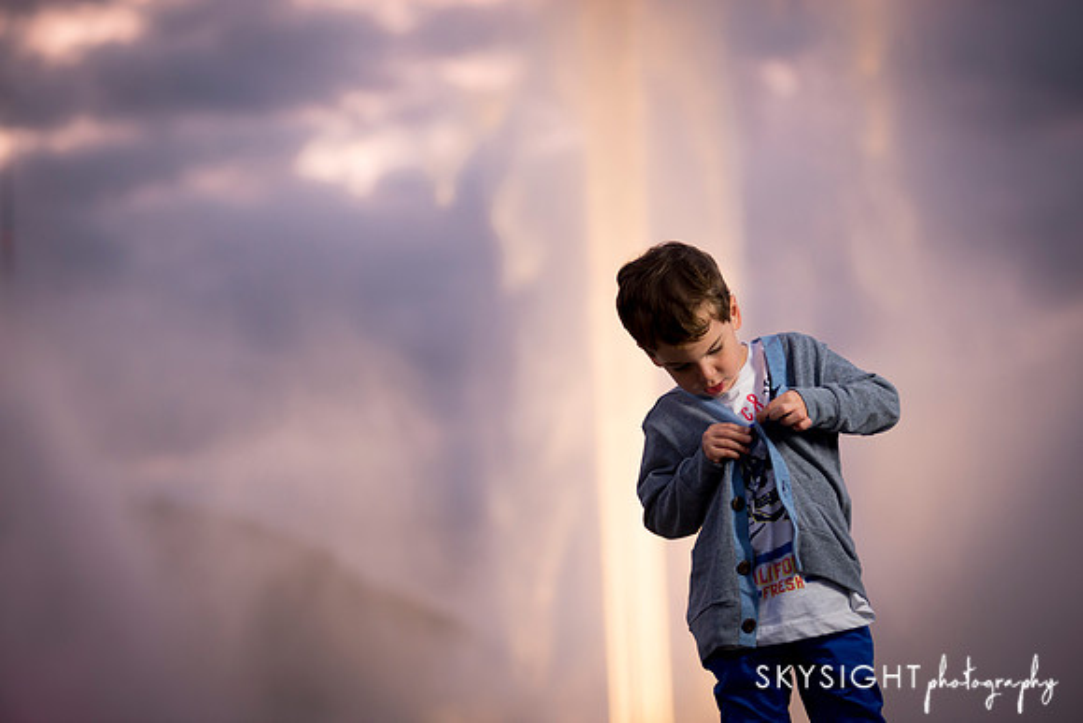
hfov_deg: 22.1
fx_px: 2768
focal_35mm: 92
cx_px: 542
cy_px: 362
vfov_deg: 14.9
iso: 1000
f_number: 2.8
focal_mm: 92
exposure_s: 1/200
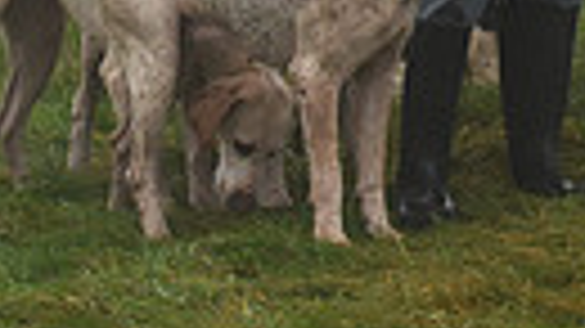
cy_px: -503
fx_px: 5055
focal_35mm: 326
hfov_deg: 6.5
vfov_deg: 3.7
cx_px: 1120
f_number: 4.5
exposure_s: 1/640
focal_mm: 70
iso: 1800
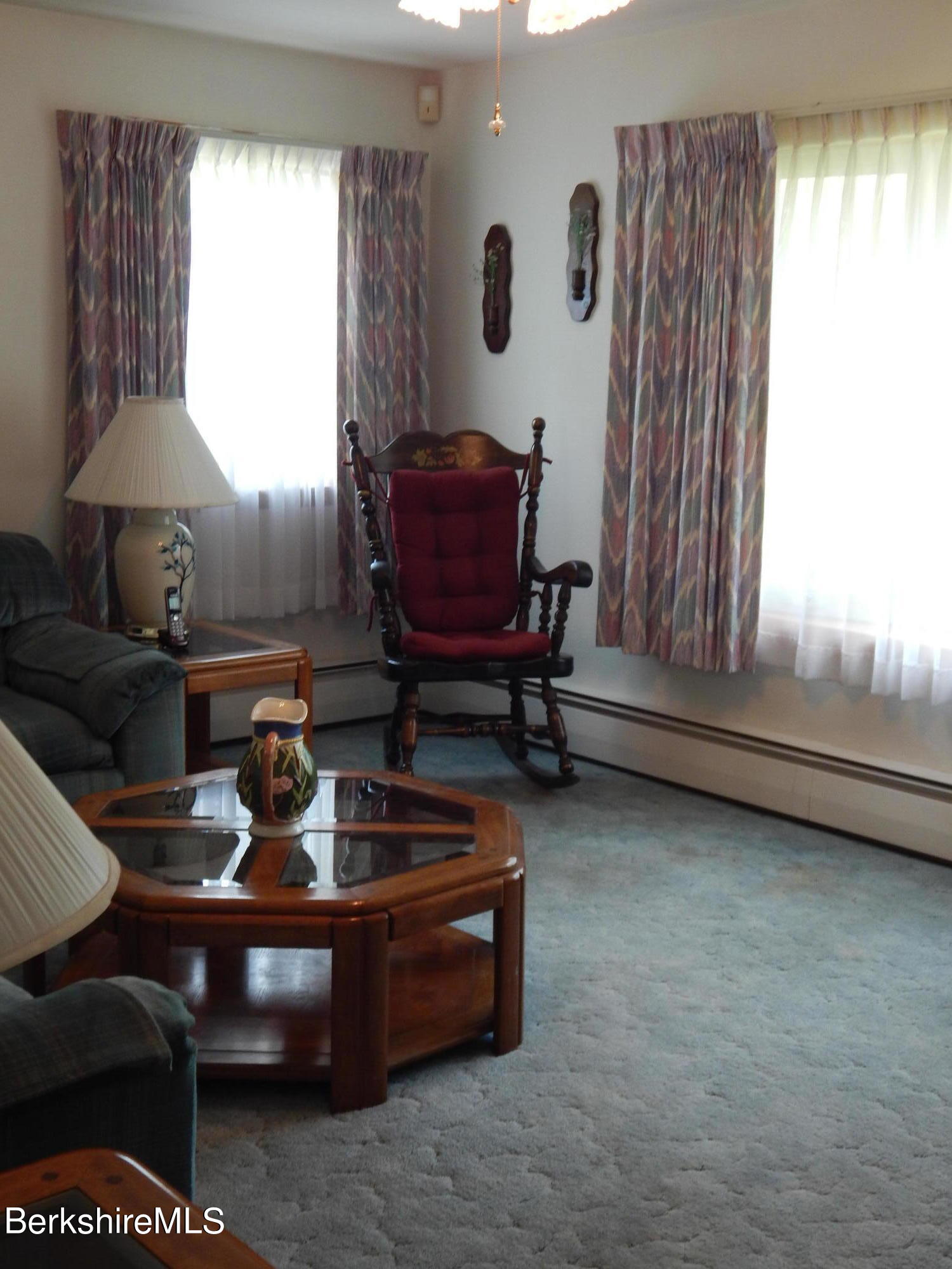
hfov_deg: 33.6
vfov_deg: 43.9
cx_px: 476
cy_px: 634
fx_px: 1577
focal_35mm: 43
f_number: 3.6
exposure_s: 1/30
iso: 220
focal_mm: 7.7
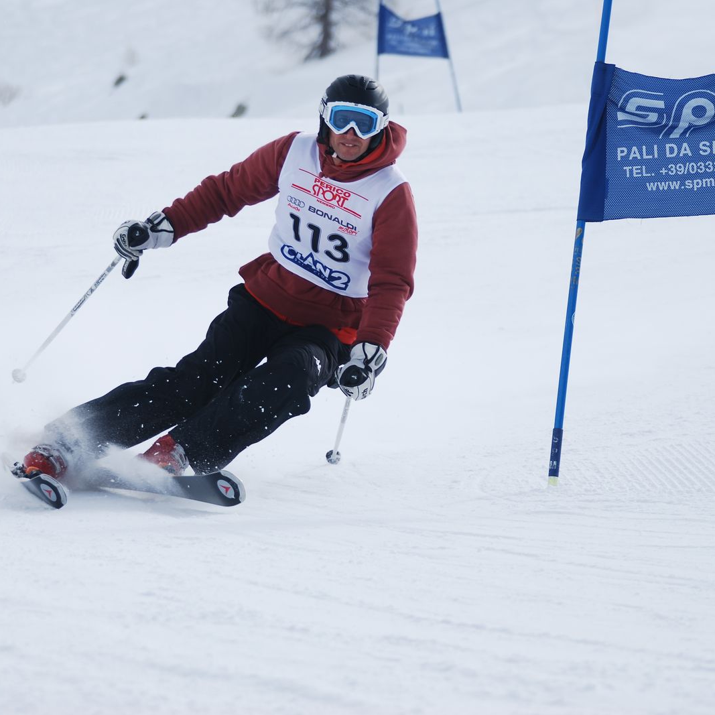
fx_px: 6707
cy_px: 358
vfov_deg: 6.1
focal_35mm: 287
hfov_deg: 6.1
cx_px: 336
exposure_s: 1/1000
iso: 100
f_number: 5
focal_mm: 150
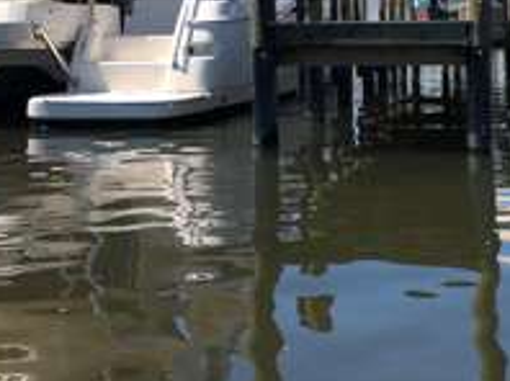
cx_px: 296
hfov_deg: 28.6
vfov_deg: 20.8
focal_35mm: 68
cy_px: -10
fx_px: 1001
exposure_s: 1/1799
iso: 20
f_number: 1.8
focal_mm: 3.99
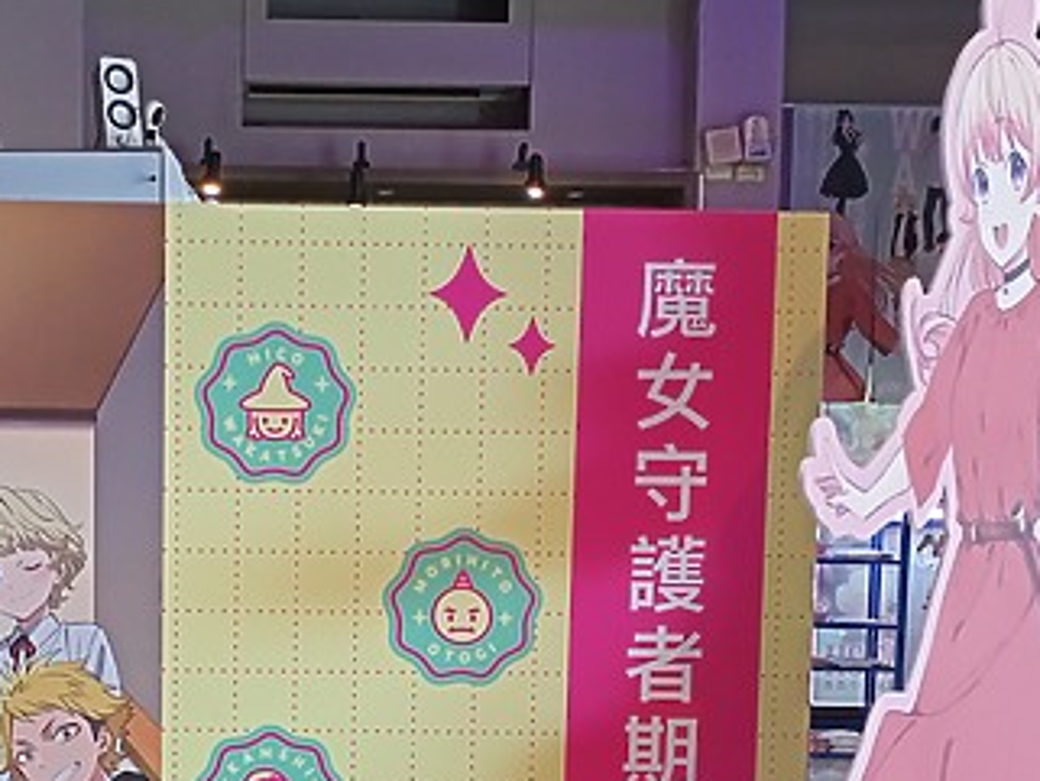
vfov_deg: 21.2
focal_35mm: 68
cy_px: 682
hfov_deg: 28.1
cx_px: 240
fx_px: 2044
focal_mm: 4.05
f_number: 1.8
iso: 208
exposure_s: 1/100
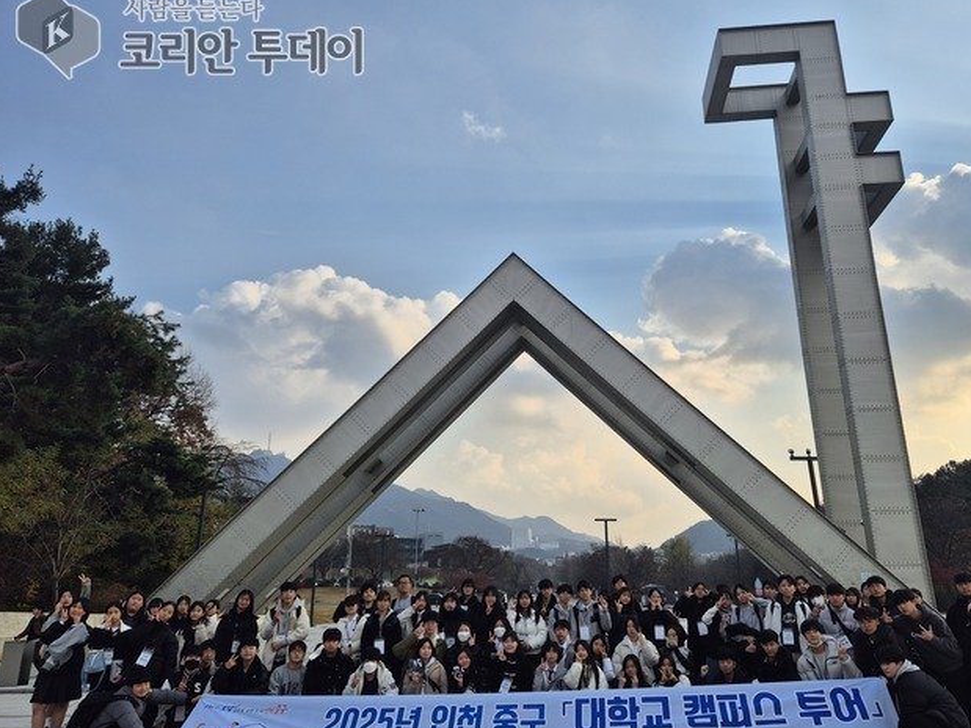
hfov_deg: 67.1
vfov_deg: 53.0
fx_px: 729
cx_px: 543
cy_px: 373
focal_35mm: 26
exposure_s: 1/1676
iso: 25
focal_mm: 5.4
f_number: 1.8
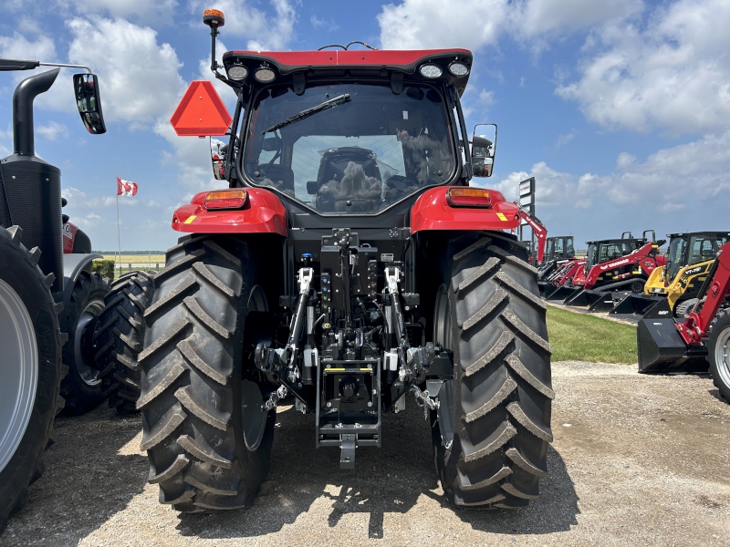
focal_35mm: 26
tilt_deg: -1.5
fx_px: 548
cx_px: 365
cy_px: 274
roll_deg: +0.7
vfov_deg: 53.1
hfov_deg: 67.3
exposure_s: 1/2841
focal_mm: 5.7
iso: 50
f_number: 1.5
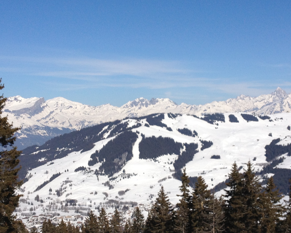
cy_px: 134
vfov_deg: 22.1
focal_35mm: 69
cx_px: 156
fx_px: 594
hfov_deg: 27.5
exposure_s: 1/3953
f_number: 2.4
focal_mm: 4.28
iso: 64
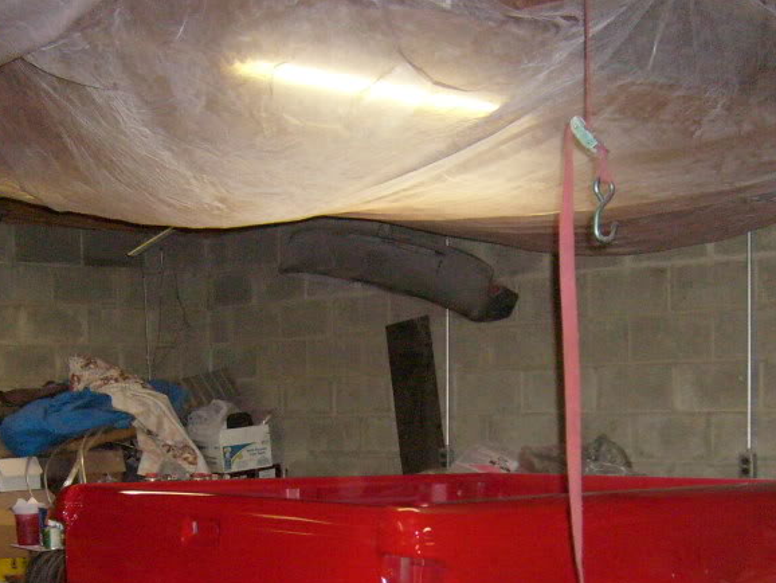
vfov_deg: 23.3
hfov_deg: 31.2
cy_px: 482
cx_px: 349
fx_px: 1390
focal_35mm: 62
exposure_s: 1/45
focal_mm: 5.8
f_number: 2.8
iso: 200
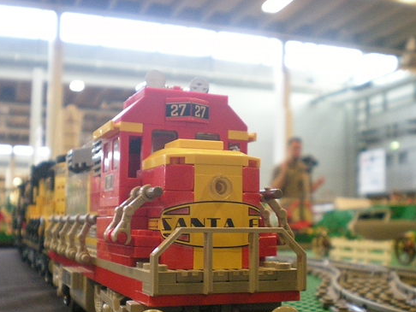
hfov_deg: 38.2
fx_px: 601
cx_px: 206
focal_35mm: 50
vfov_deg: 29.0
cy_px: 197
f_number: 3.1
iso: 400
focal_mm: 6.3
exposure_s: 1/16
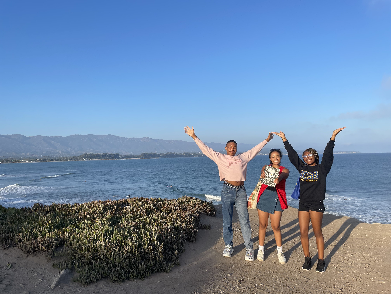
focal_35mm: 26
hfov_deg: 67.3
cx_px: 196
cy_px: 147
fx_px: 294
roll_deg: +1.4
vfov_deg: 53.1
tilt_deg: +1.7
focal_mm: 4.2
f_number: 1.6
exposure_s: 1/2618
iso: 32
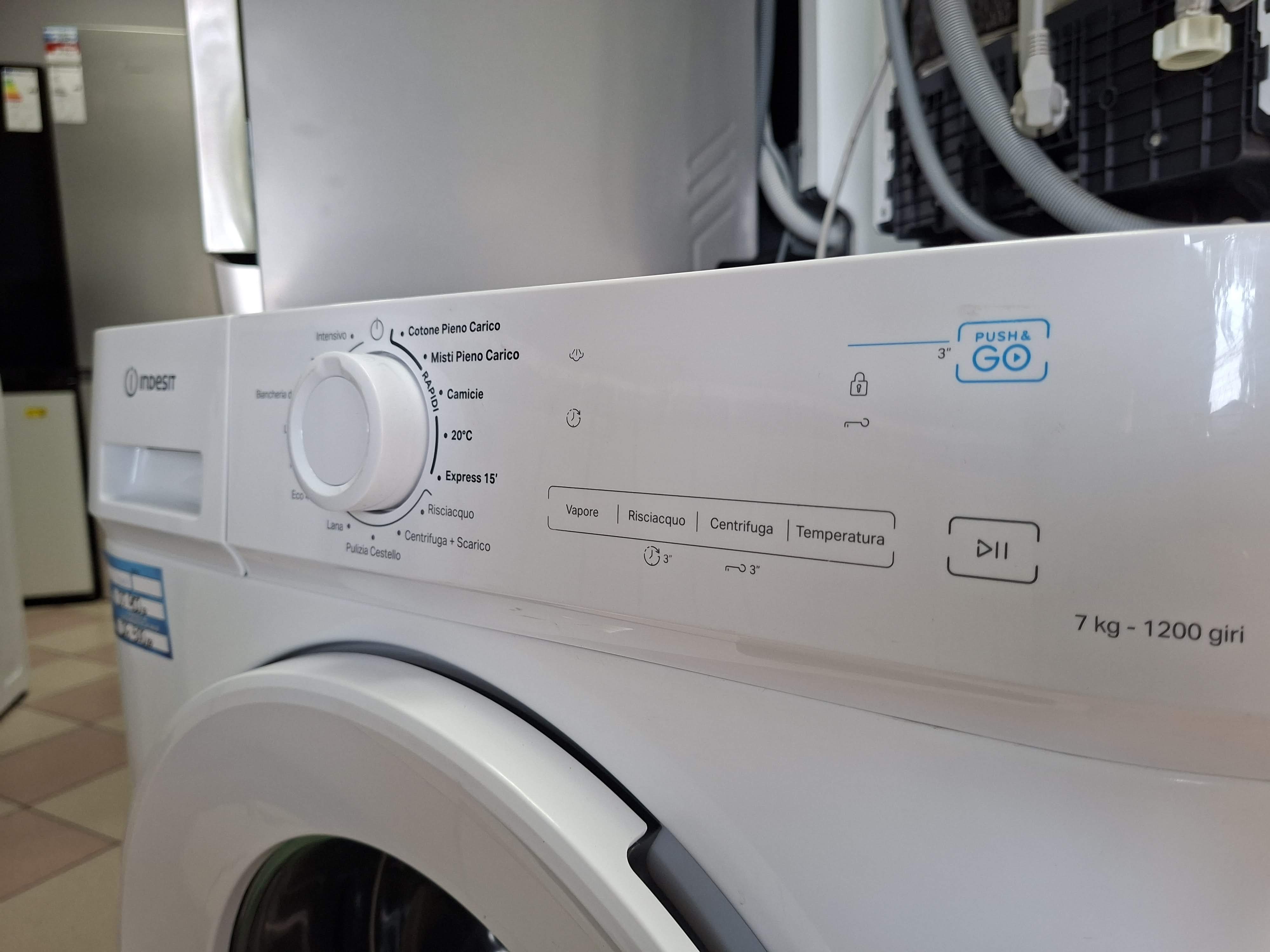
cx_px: 635
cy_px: 476
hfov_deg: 73.9
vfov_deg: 58.9
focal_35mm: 23
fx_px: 844
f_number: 1.8
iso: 250
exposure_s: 1/100
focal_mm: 5.54
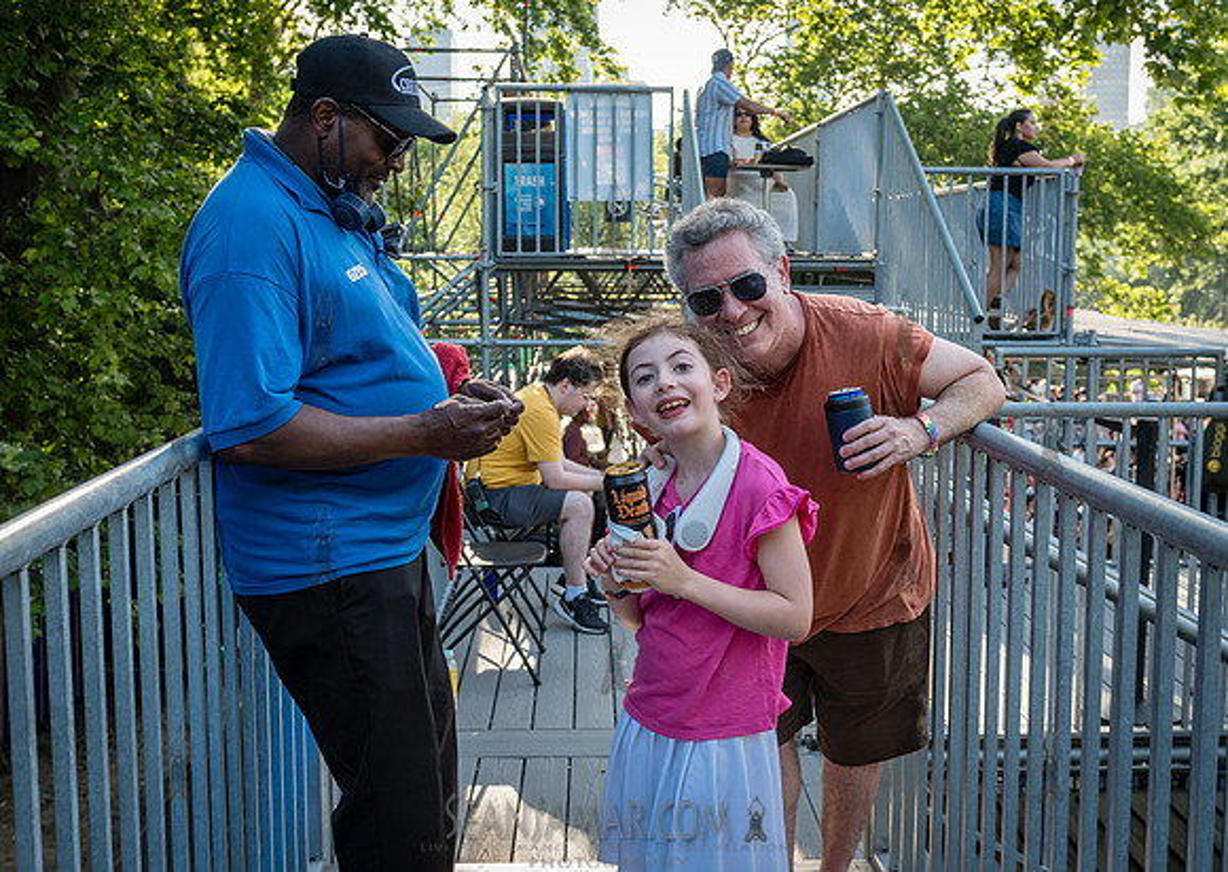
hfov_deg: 44.6
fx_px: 1496
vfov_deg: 32.5
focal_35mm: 43
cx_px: 667
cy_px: 413
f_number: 4.5
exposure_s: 1/500
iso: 500
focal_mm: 34
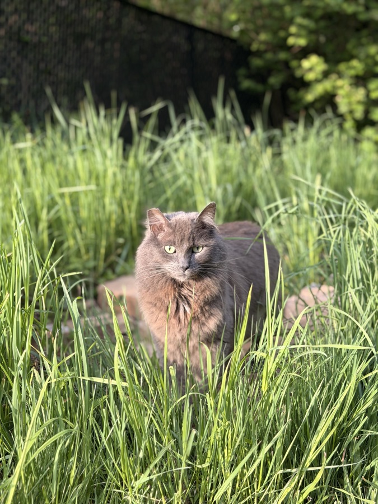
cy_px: 252
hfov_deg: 30.3
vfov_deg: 39.7
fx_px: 699
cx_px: 189
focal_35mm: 48
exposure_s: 1/452
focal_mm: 6.76
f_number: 1.78
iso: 64
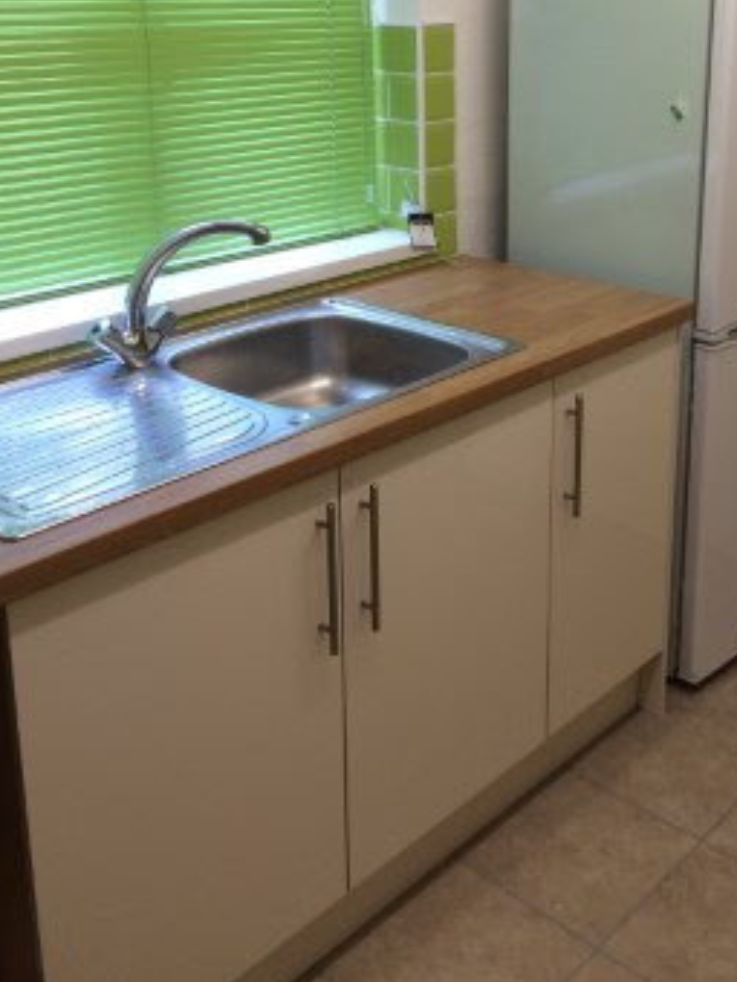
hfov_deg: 34.9
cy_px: 297
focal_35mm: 41
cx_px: 465
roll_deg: +0.3
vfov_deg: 44.8
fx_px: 1164
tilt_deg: -16.1
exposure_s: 1/33
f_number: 2.2
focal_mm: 4.15
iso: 32
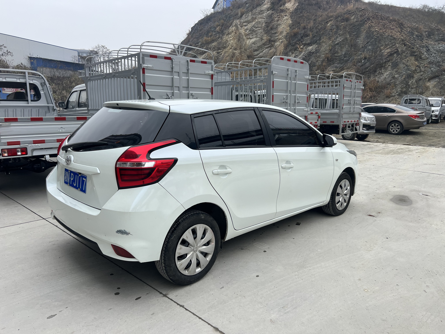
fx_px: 334
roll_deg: +0.0
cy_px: 167
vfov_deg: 53.1
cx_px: 222
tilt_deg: -10.7
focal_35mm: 26
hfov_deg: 67.3
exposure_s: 1/1698
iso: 50
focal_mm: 5.7
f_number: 1.5
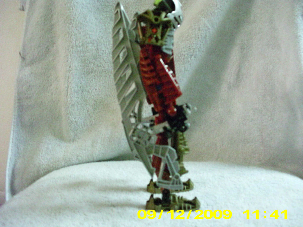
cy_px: 114
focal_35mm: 38
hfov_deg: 49.0
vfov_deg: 37.7
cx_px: 152
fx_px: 333
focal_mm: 6.3
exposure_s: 1/14
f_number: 3.1
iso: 1600
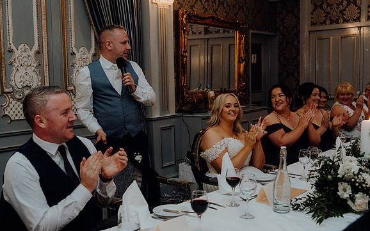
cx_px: 185
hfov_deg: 46.2
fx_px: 434
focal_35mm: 43
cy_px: 116
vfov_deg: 29.8
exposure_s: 1/160
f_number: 3.5
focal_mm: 42
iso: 2500
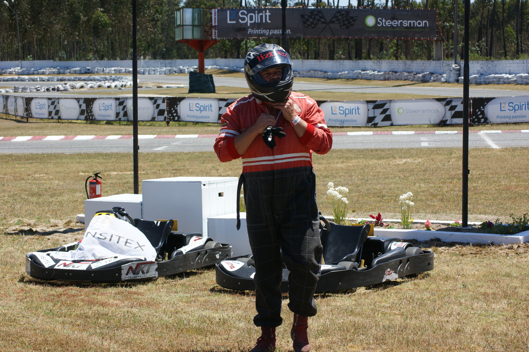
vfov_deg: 15.2
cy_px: 176
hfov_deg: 22.6
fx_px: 1322
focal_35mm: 90
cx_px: 264
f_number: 7.1
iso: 100
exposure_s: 1/250
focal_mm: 60
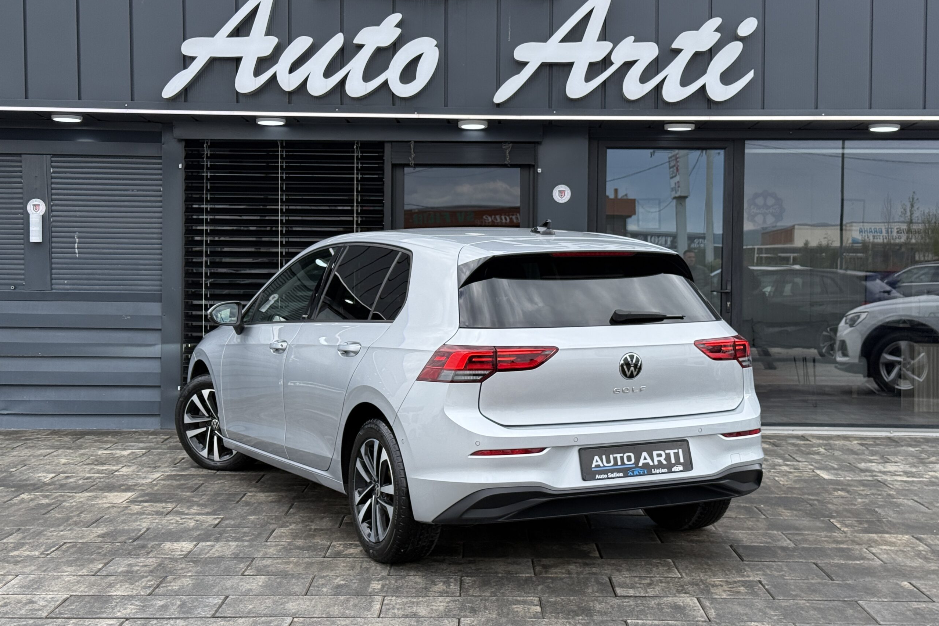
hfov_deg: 39.6
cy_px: 297
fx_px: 1304
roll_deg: -0.6
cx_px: 469
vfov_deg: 27.0
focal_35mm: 50
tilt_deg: -0.8
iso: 64
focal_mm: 6.76
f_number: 1.78
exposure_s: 1/1116
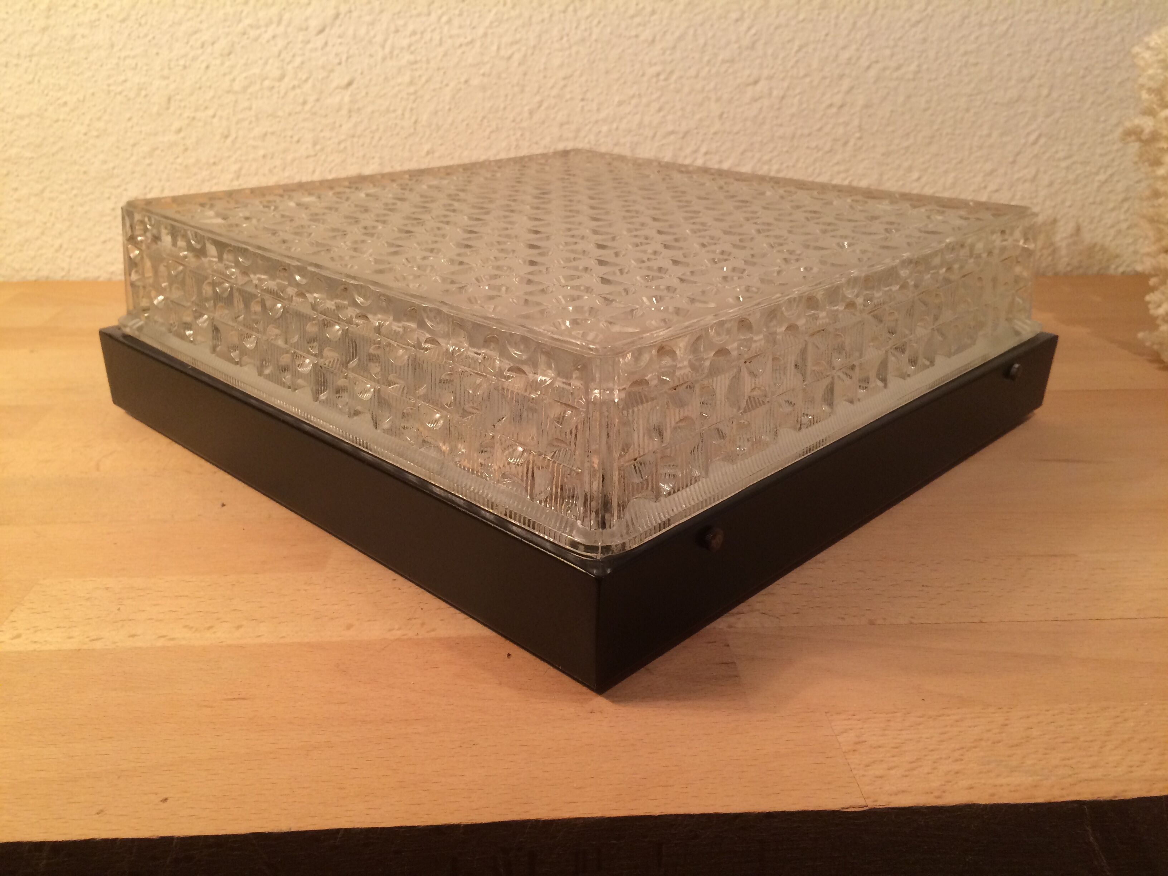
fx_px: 979
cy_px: 438
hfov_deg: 61.7
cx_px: 584
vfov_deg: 48.2
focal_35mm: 29
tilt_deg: -22.8
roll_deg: -1.3
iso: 80
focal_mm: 4.15
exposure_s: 1/33
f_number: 2.2
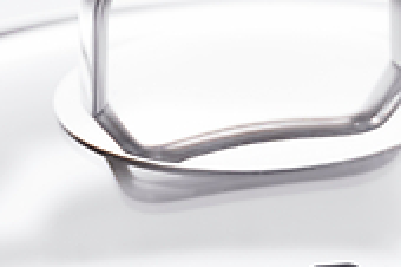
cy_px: 480
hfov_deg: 4.4
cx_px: 552
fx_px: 5197
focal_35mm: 467
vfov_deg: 2.9
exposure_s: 1/125
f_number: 2.8
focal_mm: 66
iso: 32
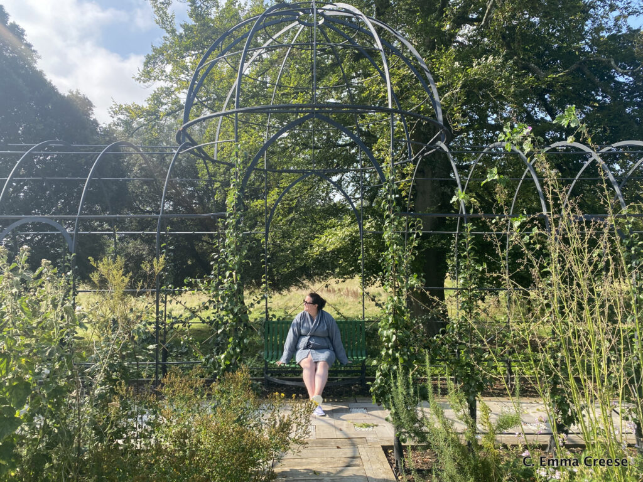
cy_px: 241
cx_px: 322
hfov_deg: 67.3
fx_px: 483
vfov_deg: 53.1
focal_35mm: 26
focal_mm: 4.25
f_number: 1.8
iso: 32
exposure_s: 1/782
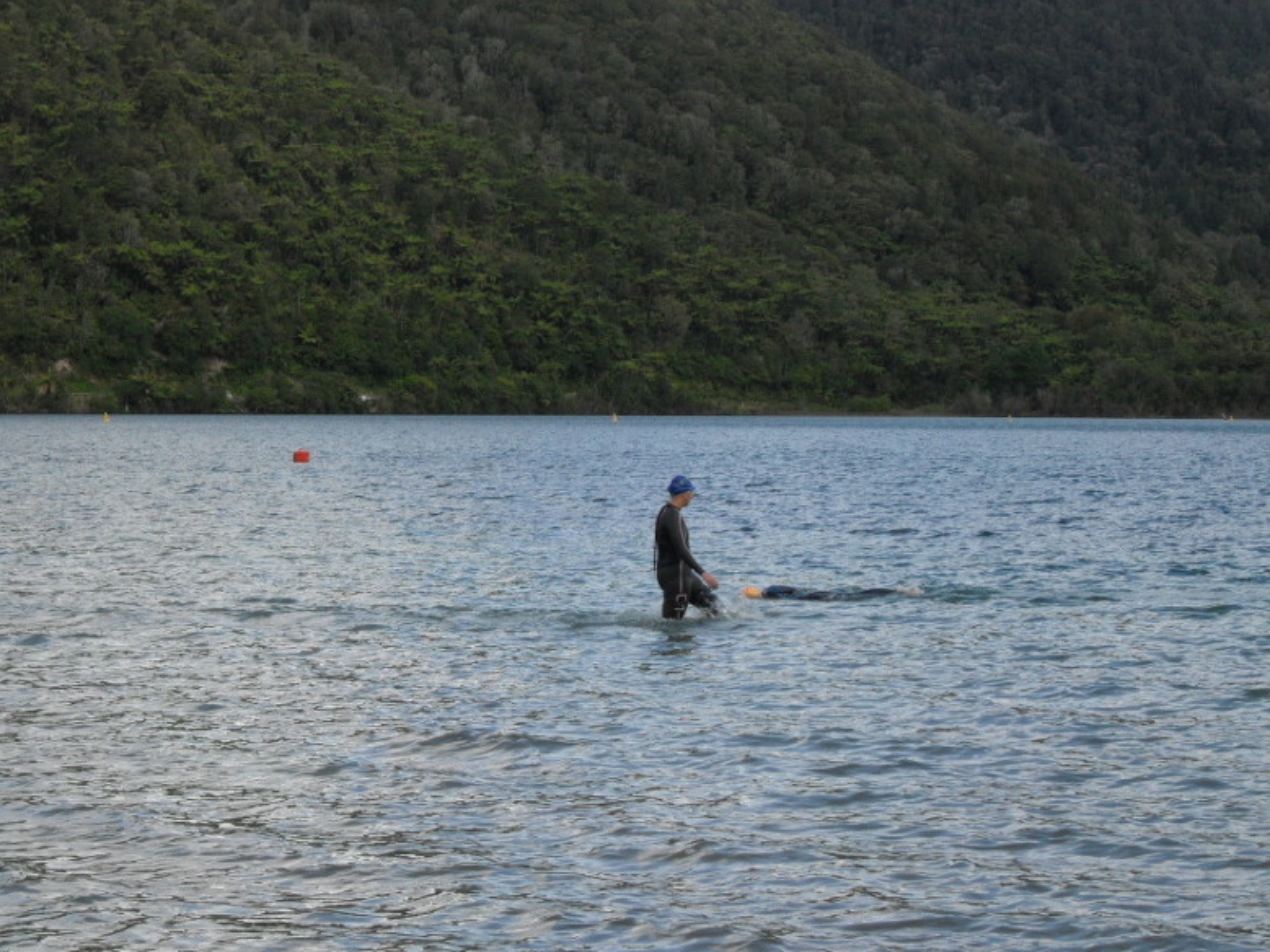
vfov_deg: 15.2
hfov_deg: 20.2
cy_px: 531
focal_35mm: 97
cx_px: 544
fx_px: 3558
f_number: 4.4
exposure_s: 1/350
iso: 100
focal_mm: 14.1
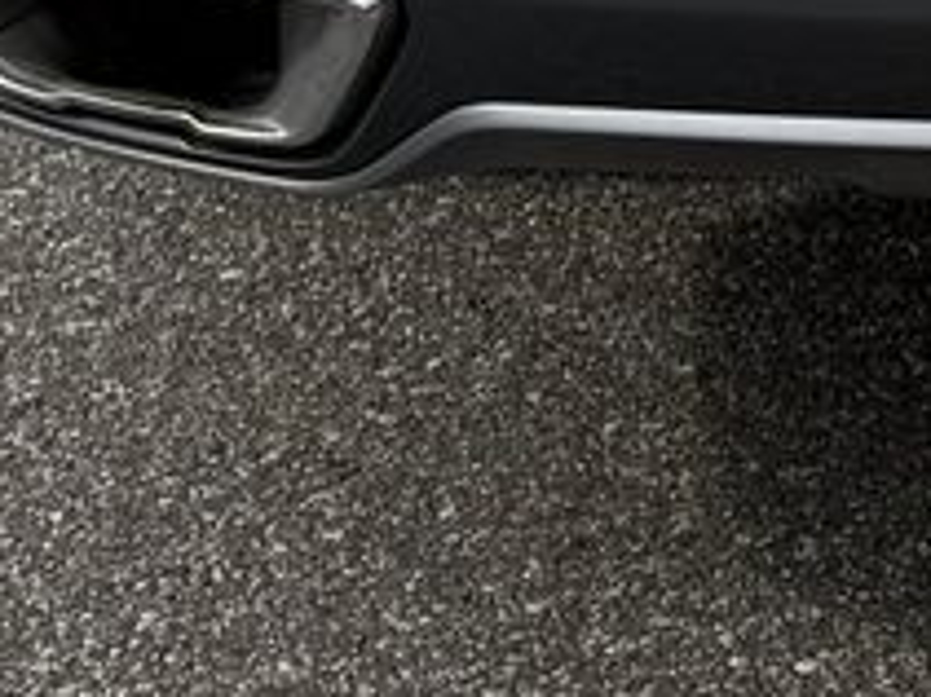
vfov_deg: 7.5
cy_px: -1143
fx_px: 4892
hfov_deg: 10.2
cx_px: 1734
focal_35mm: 182
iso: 80
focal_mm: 6.76
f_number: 1.78
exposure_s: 1/3953
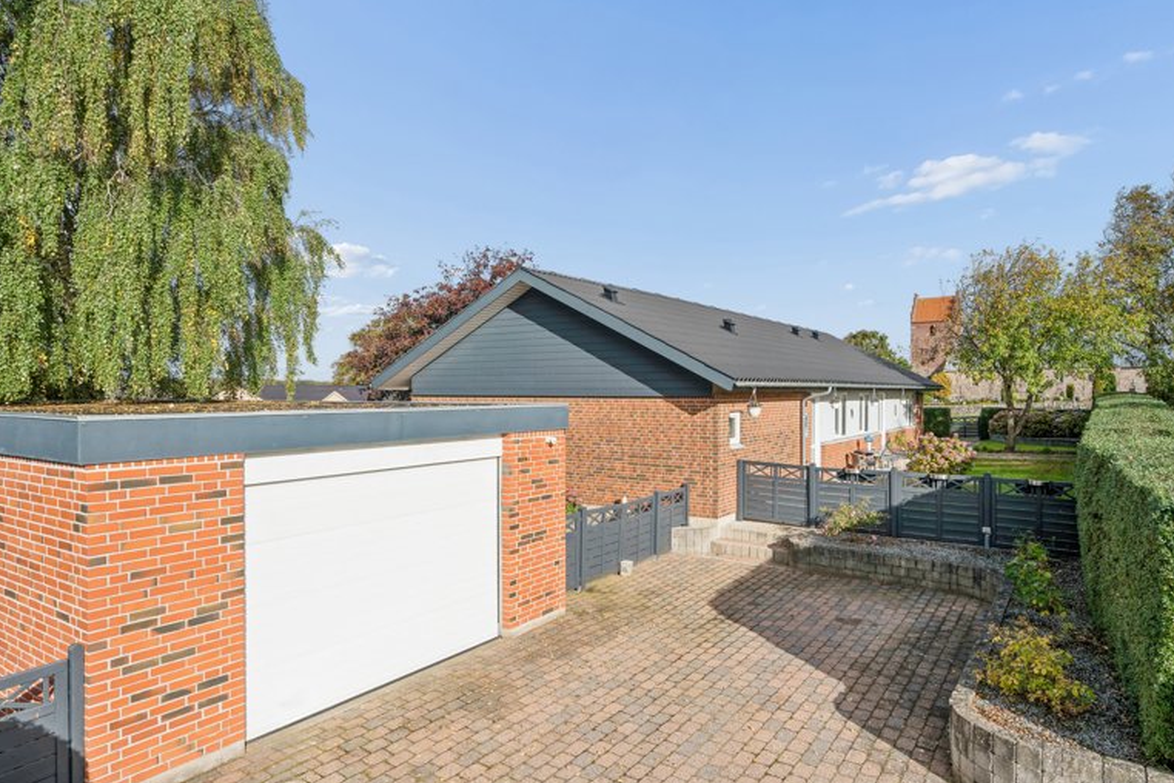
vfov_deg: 59.5
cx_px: 581
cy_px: 380
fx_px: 685
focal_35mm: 21
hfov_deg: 81.2
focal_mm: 20
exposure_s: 1/400
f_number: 8
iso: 160
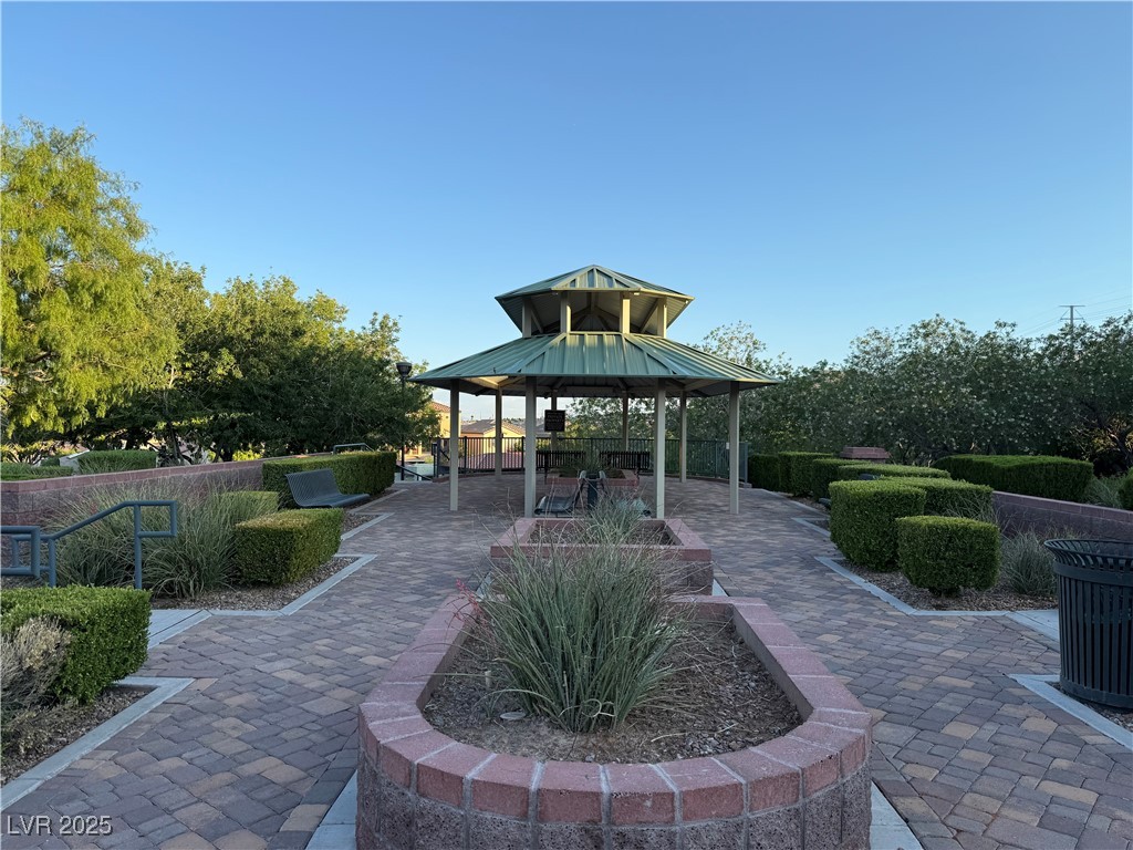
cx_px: 566
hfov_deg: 71.6
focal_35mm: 24
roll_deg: -0.5
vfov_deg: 56.8
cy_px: 425
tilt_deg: -0.4
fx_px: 786
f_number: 1.78
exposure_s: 1/1437
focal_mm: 6.76
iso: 80
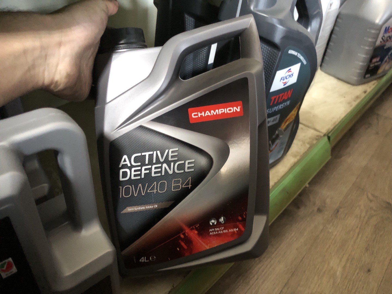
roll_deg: -5.8
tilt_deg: -36.0
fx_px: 317
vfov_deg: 49.7
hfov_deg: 63.4
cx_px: 196
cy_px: 147
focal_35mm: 28
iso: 100
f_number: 1.8
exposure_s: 1/4
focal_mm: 4
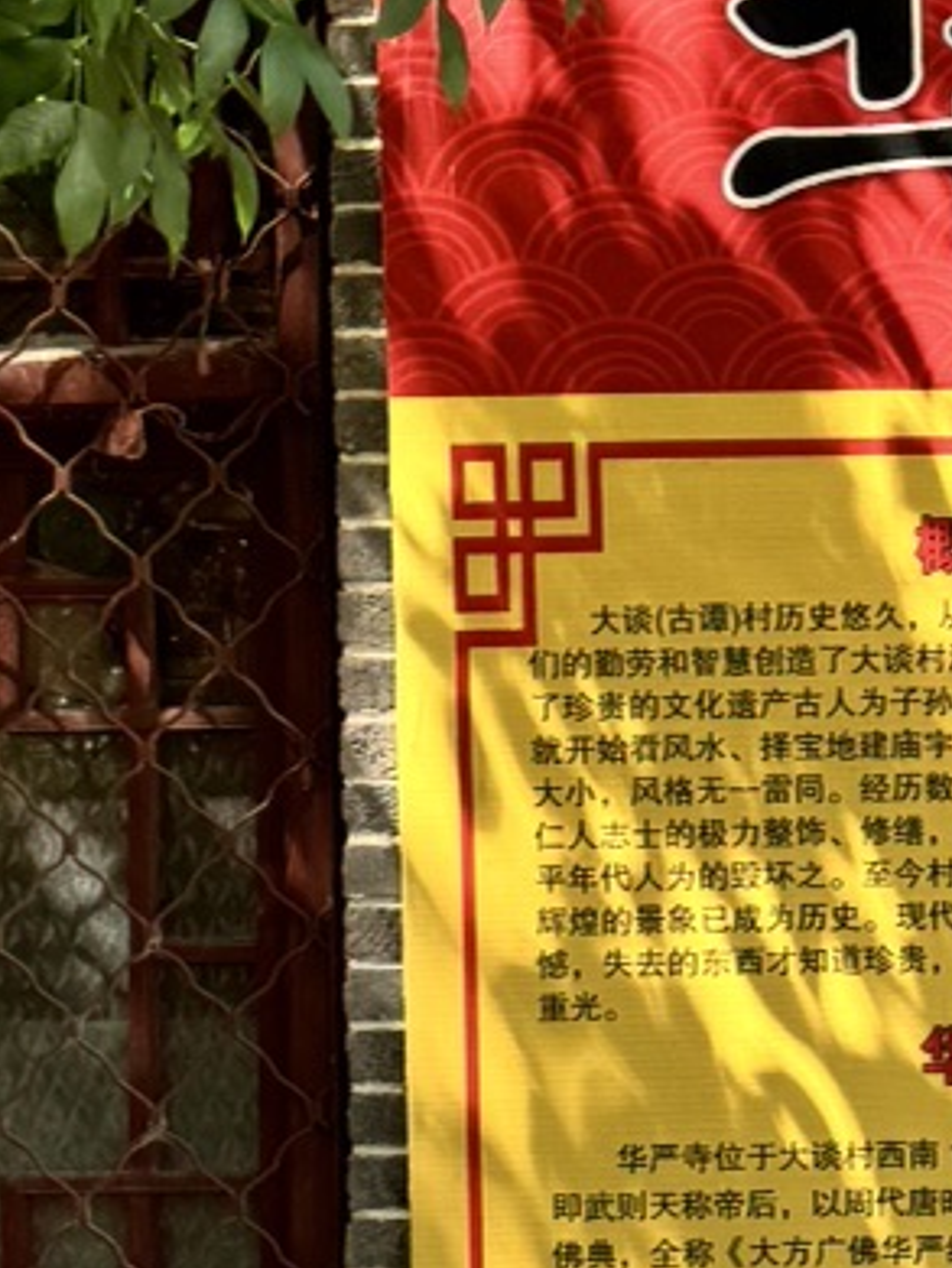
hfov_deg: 11.0
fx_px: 4505
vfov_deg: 15.7
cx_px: 1891
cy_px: 1255
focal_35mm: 123
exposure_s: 1/425
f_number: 1.78
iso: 80
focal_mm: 6.76
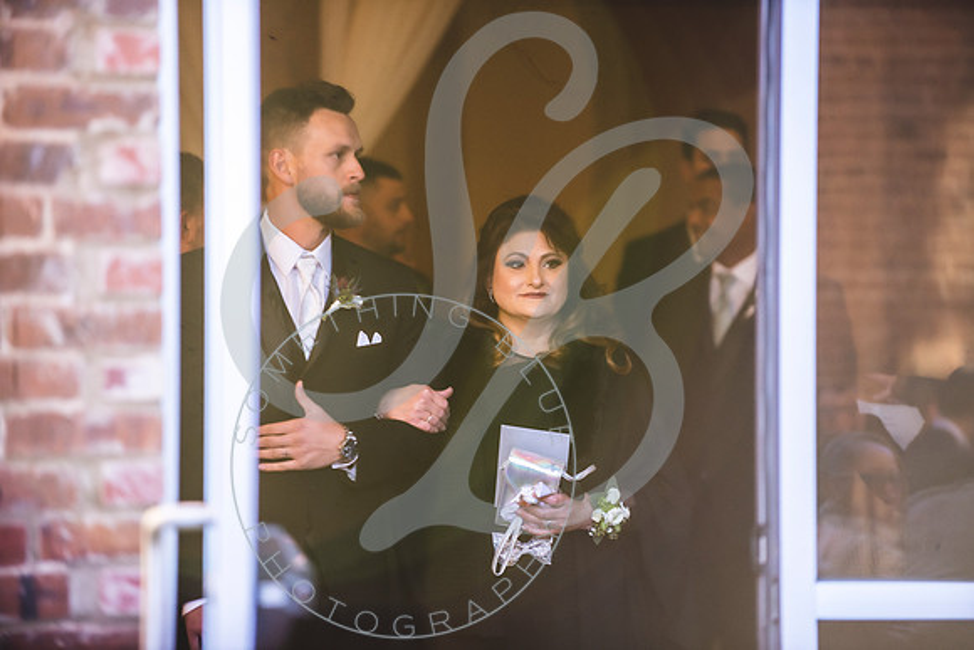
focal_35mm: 176
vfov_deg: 7.8
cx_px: 487
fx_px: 4767
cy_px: 325
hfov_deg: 11.7
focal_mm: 175
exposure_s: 1/500
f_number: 2.8
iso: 640
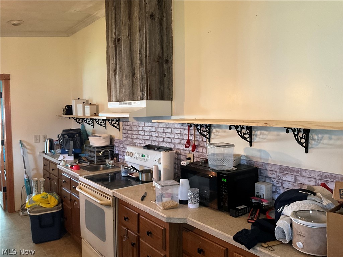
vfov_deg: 48.2
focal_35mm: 29
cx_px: 172
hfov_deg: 61.7
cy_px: 128
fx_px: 287
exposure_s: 1/40
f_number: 1.8
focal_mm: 3
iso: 250
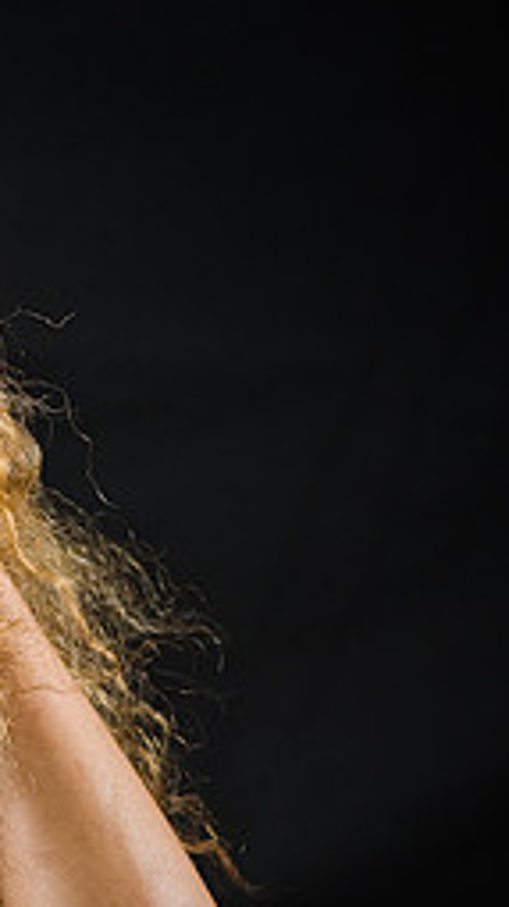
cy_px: 658
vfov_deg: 6.5
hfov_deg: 3.6
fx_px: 8033
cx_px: -513
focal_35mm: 334
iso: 200
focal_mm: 140
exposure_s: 1/125
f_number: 5.6
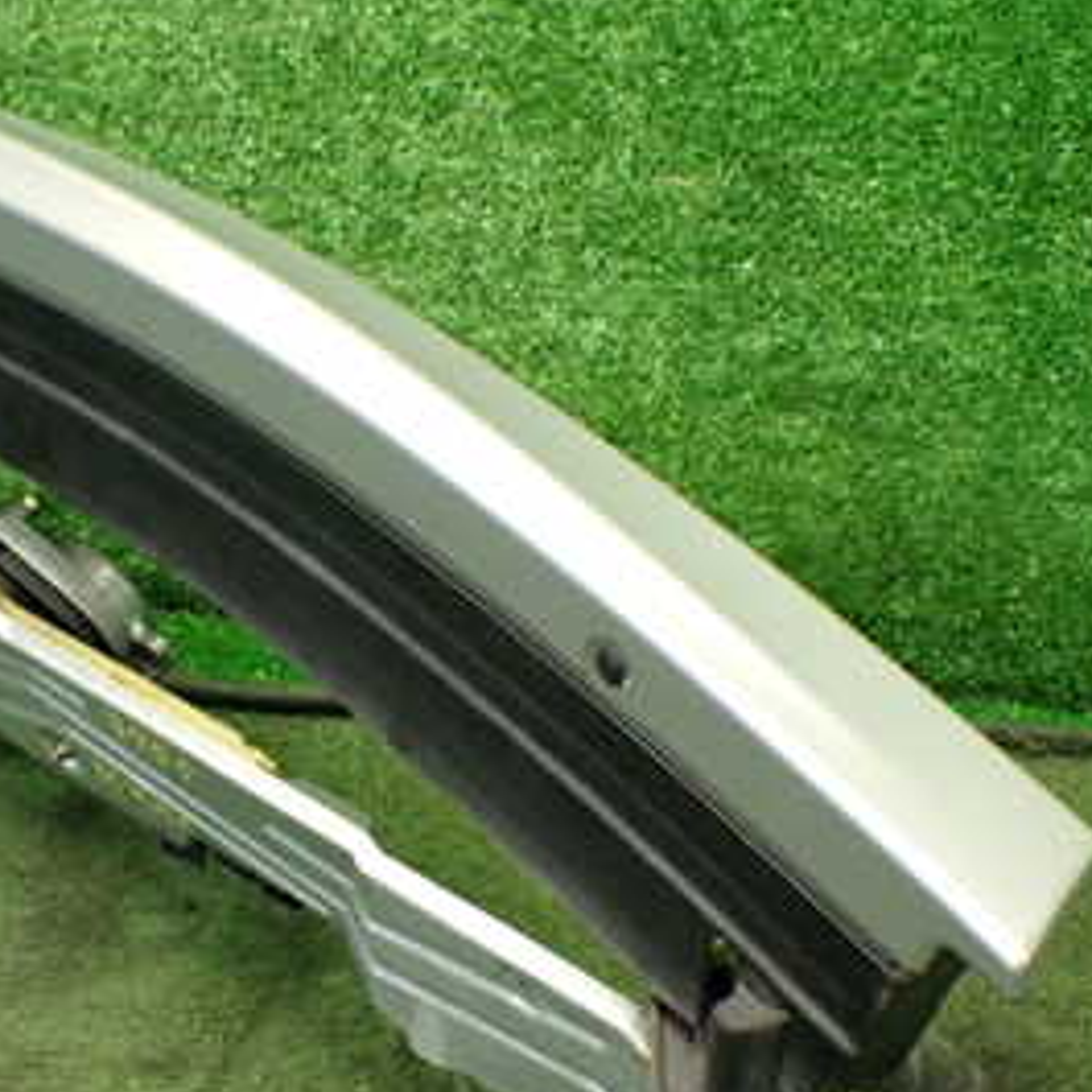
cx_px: 272
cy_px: 750
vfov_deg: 28.4
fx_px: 2141
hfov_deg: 28.2
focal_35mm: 60
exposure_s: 1/100
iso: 800
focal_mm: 5.4
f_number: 2.3
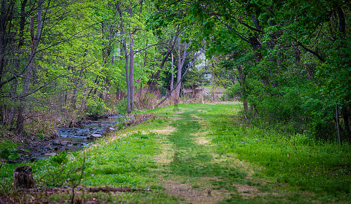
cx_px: 176
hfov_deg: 13.7
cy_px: 116
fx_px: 1461
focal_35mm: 156
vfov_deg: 8.0
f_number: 4
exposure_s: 1/200
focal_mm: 150
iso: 500
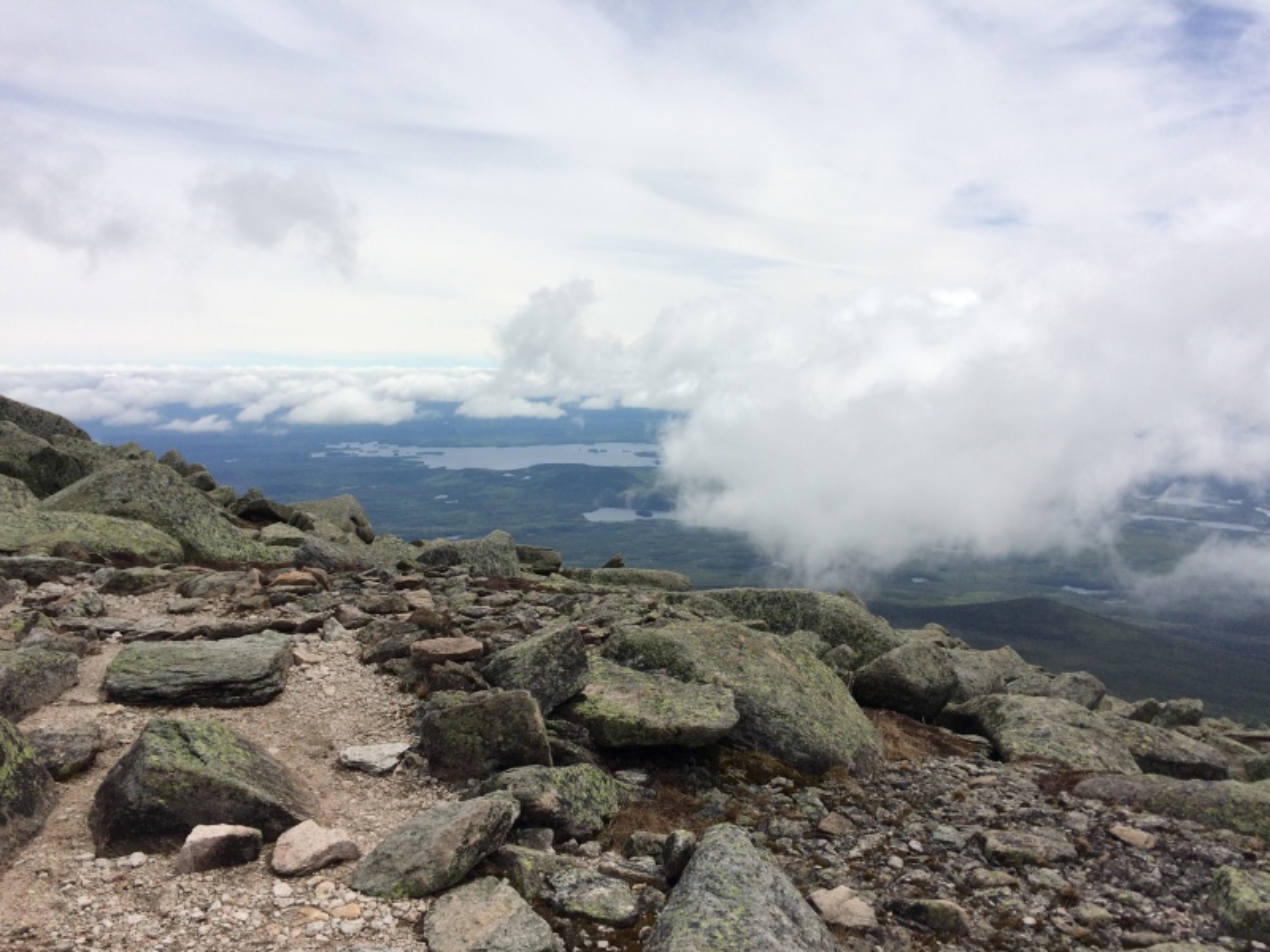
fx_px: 1064
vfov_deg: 48.2
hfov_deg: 61.7
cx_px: 635
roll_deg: -0.1
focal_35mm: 29
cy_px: 476
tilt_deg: -7.5
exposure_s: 1/5128
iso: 32
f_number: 2.2
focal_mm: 4.15
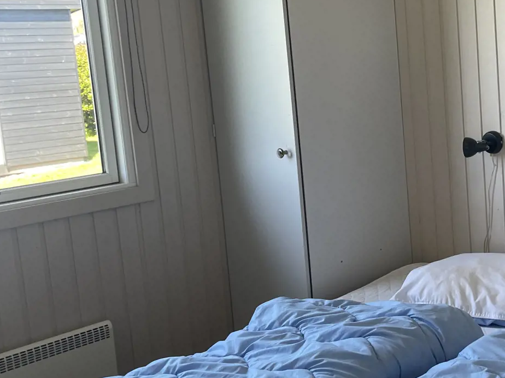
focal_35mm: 54
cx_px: 409
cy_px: 149
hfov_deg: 34.4
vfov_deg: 27.0
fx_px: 788
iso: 50
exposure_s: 1/100
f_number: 1.6
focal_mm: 5.1
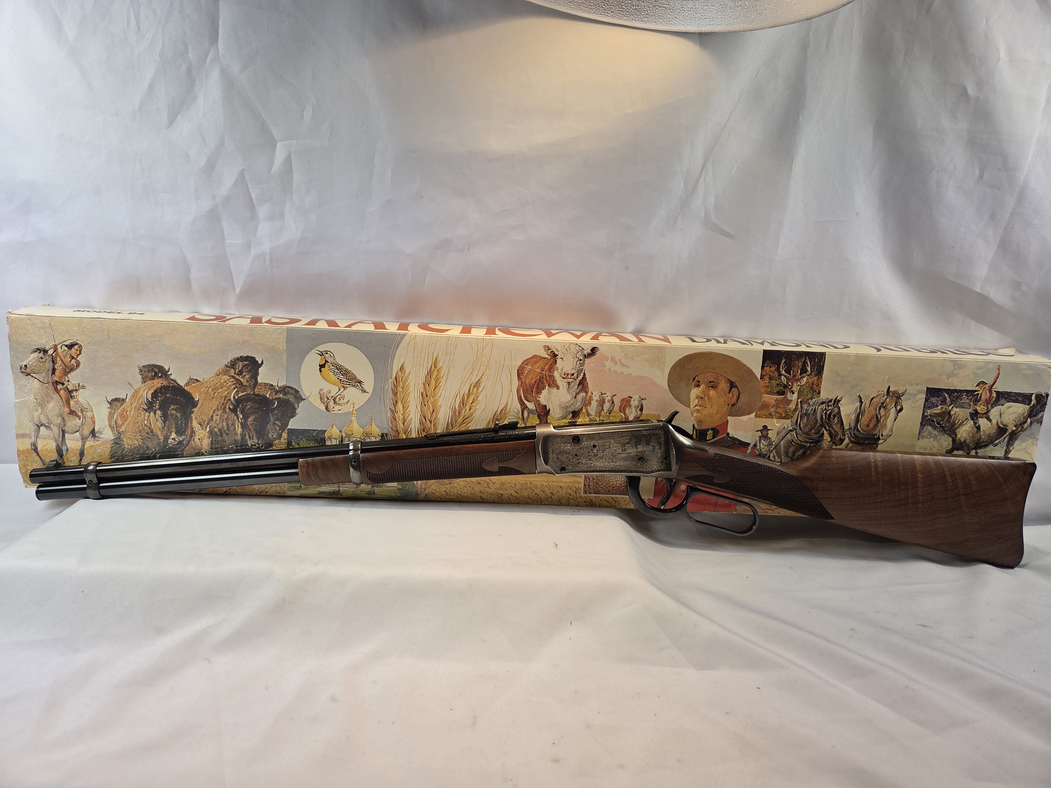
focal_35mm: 23
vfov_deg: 58.9
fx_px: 698
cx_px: 526
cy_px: 394
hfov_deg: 73.9
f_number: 1.8
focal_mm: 5.4
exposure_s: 1/697
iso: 80
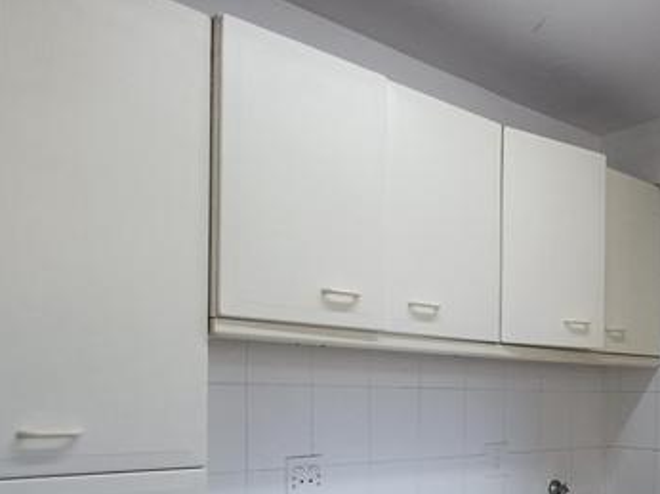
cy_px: 416
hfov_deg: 47.0
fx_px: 705
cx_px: 546
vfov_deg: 36.9
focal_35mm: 37
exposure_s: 1/50
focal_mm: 1.64
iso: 100
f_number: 2.2
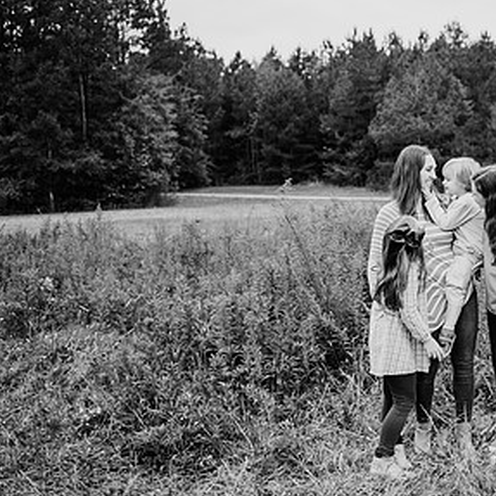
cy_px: 232
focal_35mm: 43
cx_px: 453
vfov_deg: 39.2
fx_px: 697
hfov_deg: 36.6
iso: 125
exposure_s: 1/800
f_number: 2.2
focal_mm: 24
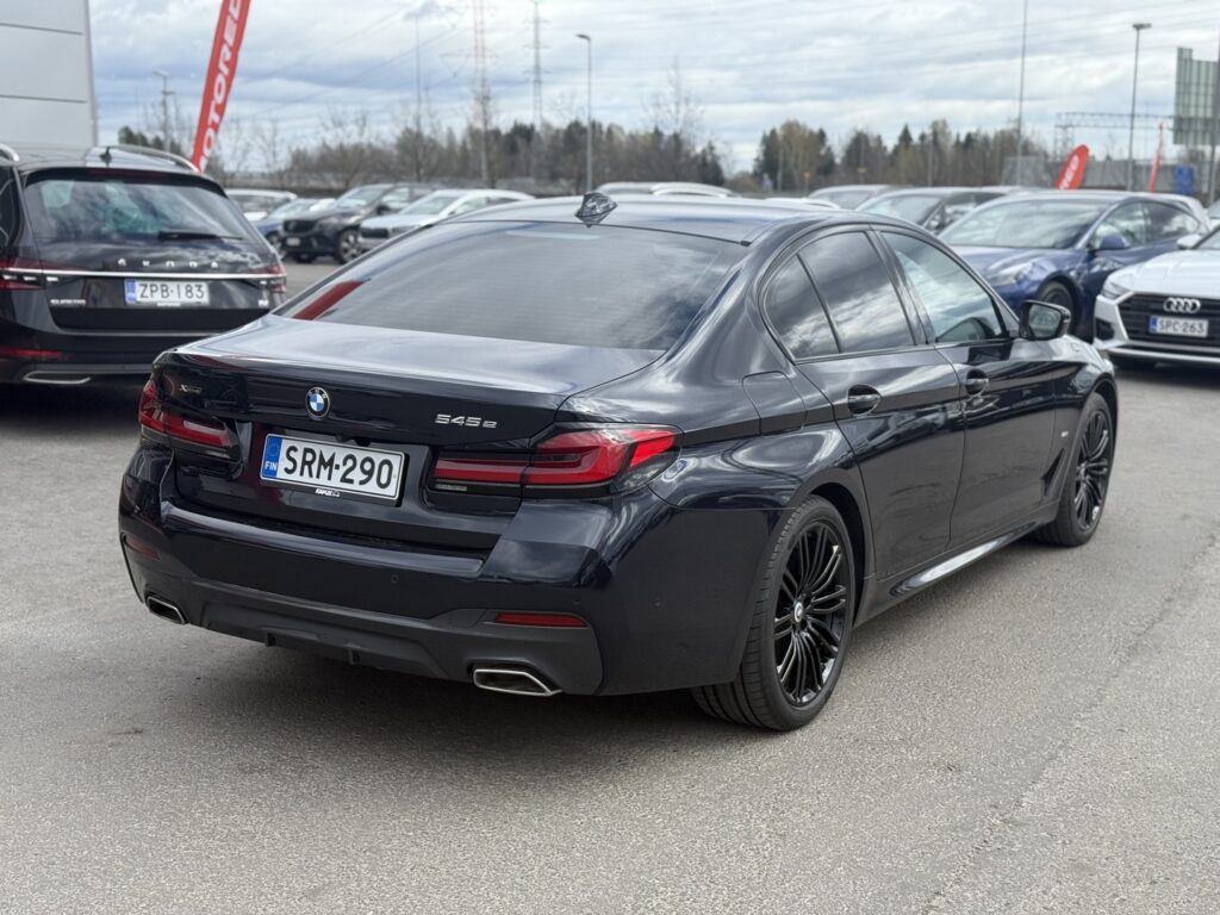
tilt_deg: -8.7
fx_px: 1692
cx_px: 610
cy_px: 458
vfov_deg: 30.3
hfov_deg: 39.7
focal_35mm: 48
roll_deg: +0.2
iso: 80
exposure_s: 1/2146
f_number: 1.78
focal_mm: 6.76
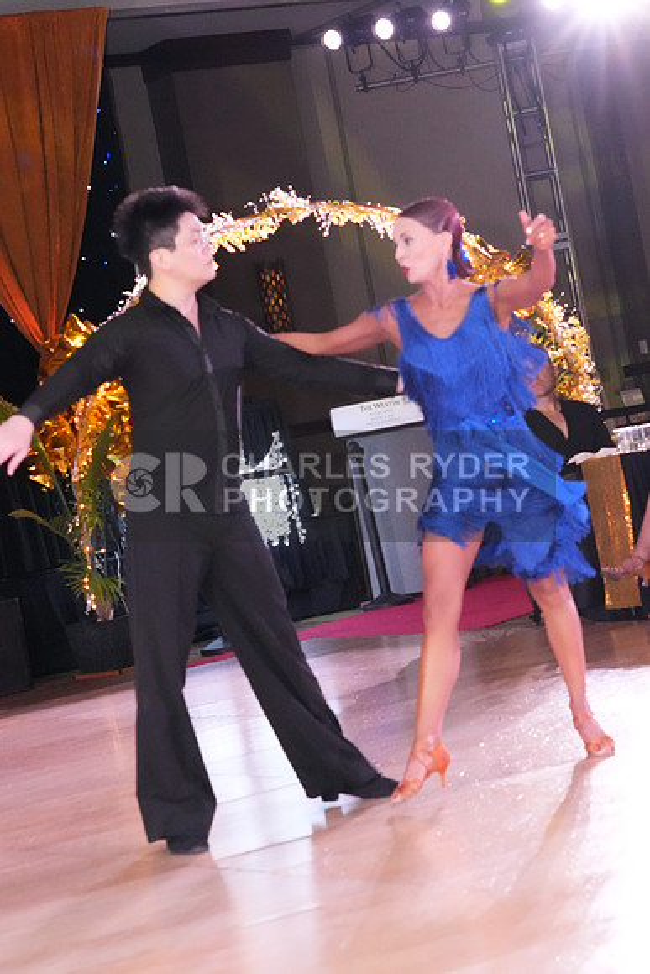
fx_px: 2598
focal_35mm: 96
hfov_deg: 14.3
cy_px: 487
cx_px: 325
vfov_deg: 21.2
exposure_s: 1/320
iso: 8000
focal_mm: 64
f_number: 6.3
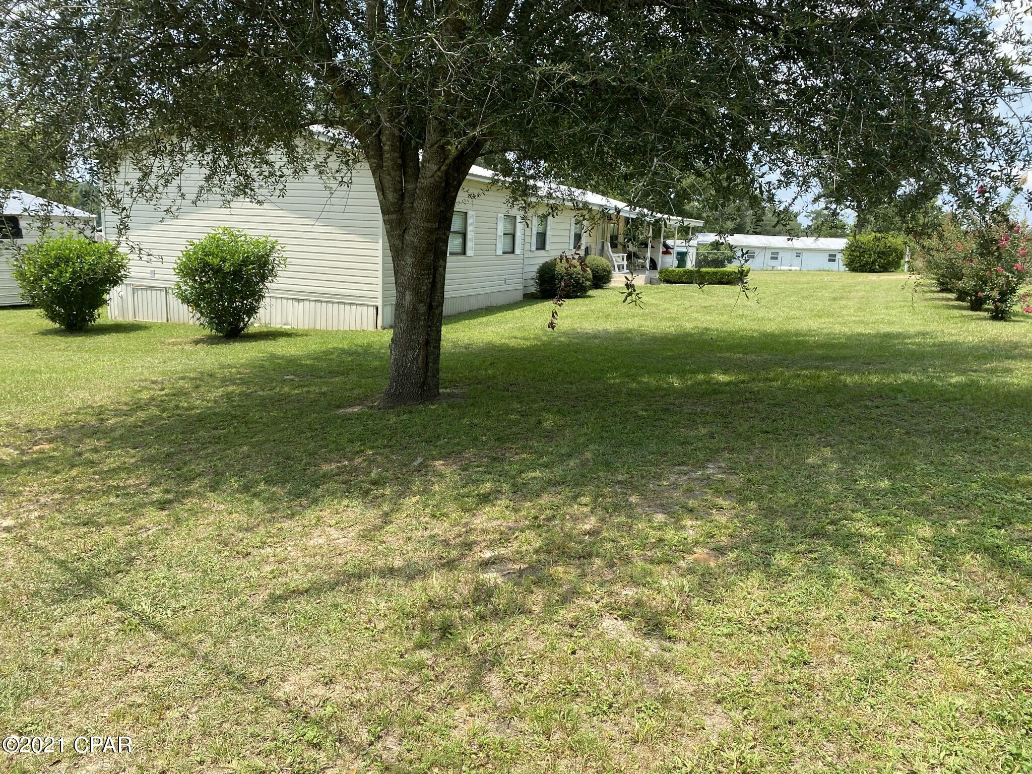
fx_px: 775
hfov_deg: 67.3
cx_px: 516
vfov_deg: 53.1
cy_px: 387
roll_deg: -3.6
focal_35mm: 26
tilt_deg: -9.4
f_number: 1.8
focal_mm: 4.25
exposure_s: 1/1287
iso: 32
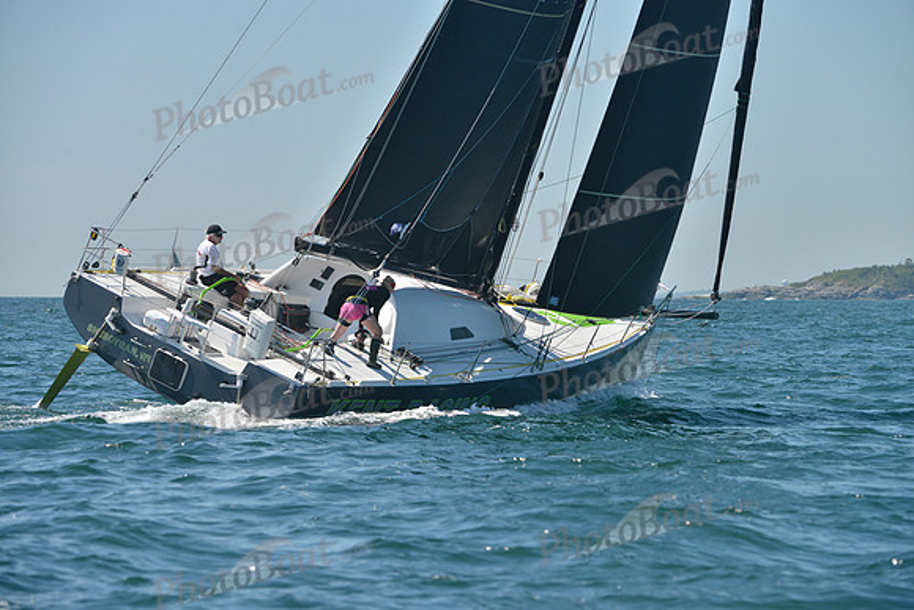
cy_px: 305
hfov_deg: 10.3
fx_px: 5079
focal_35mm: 200
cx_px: 457
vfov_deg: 6.9
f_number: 7.1
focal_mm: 200
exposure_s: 1/1000
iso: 280
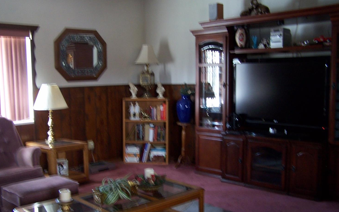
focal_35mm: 41
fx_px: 379
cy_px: 114
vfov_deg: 31.2
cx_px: 170
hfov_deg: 48.2
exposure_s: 1/8
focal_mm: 6.3
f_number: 2.8
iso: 140
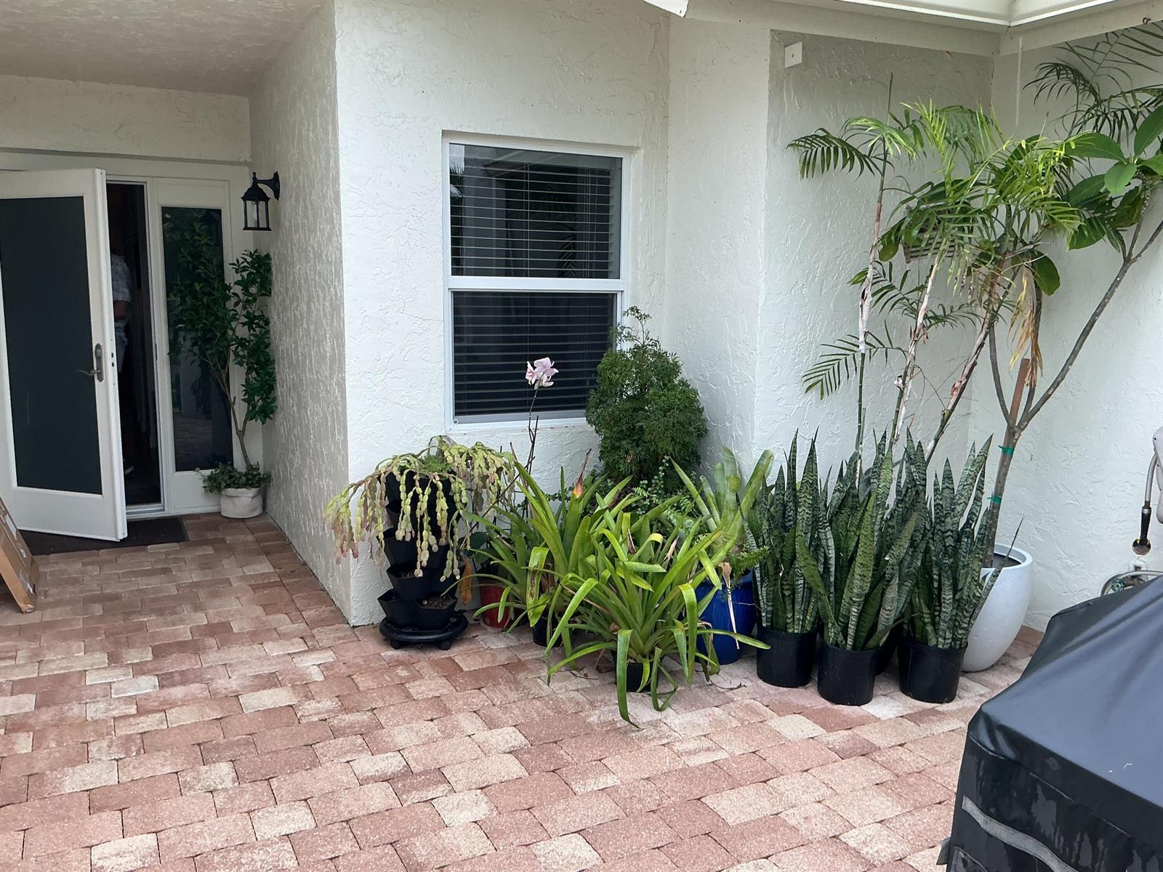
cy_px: 436
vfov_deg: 48.2
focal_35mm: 29
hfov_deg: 61.7
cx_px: 582
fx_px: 974
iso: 50
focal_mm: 3
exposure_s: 1/120
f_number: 1.8
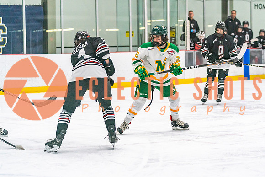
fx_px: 892
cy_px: 84
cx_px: 154
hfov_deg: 16.9
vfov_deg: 11.3
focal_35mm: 121
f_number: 2.8
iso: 3200
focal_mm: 100
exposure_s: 1/1250
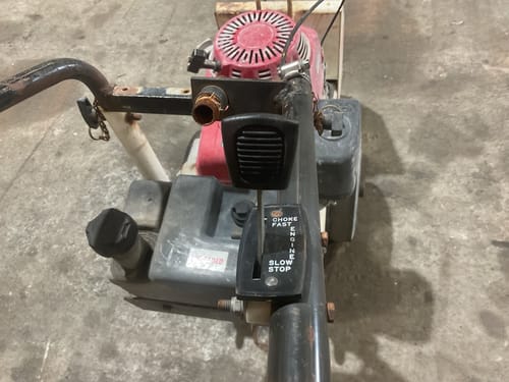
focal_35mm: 29
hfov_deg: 61.7
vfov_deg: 48.2
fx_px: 426
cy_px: 191
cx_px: 254
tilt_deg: -58.2
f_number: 1.8
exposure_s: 1/50
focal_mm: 3
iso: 200
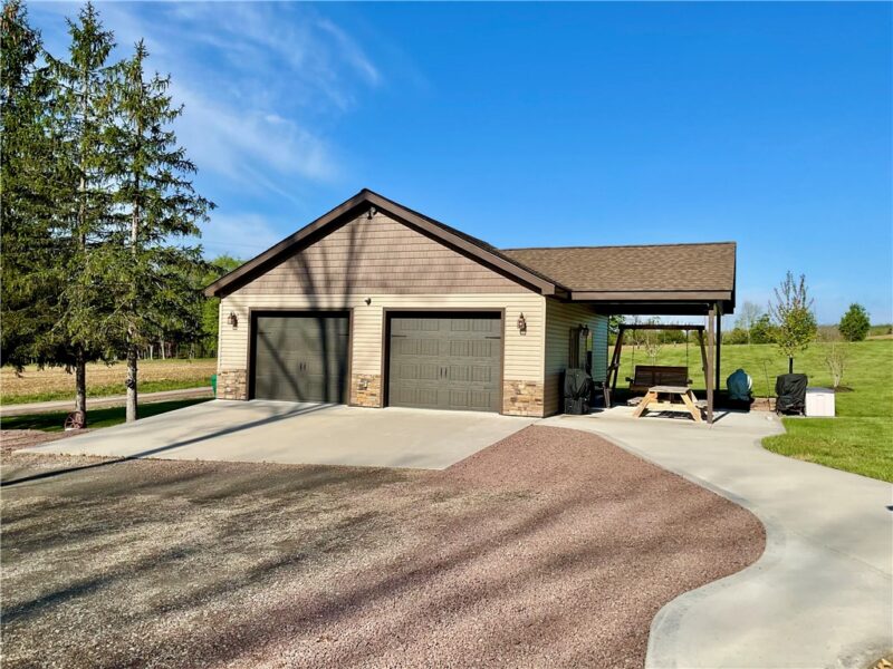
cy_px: 334
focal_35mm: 29
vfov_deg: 48.2
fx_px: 748
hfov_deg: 61.7
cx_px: 446
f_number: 1.8
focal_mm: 3
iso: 16
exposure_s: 1/2427
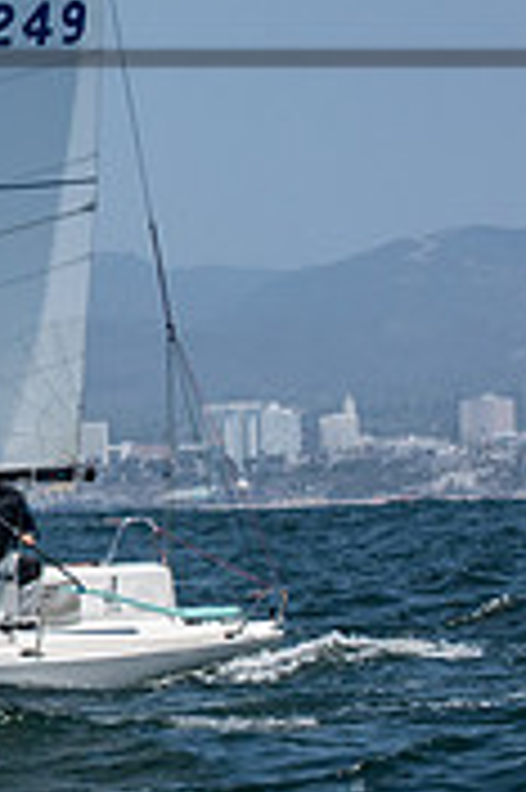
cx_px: -769
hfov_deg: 3.9
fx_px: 7598
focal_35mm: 346
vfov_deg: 6.0
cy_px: 164
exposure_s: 1/1600
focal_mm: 70
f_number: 8
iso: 400
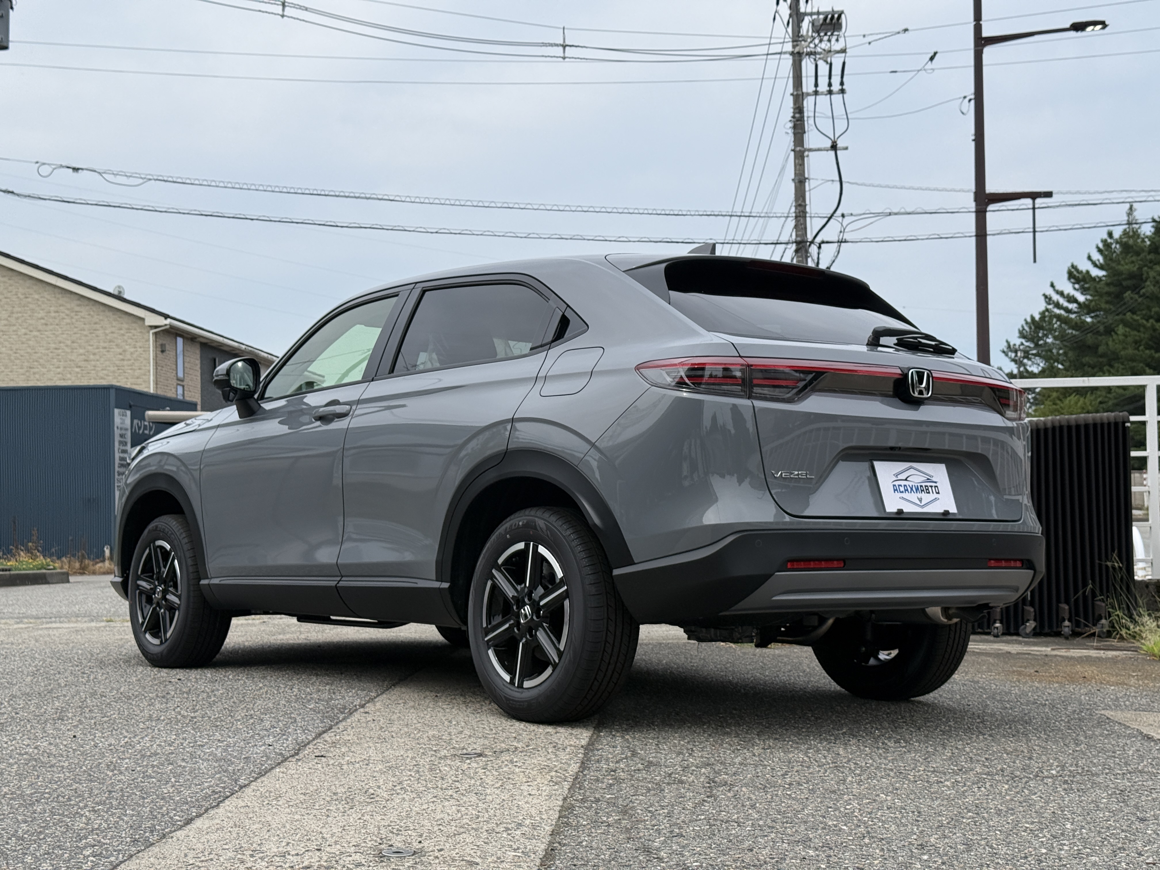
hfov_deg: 39.7
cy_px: 435
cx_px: 580
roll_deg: +1.3
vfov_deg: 30.3
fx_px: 1609
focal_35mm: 48
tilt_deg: +2.6
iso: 64
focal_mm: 6.76
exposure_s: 1/5587
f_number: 1.78
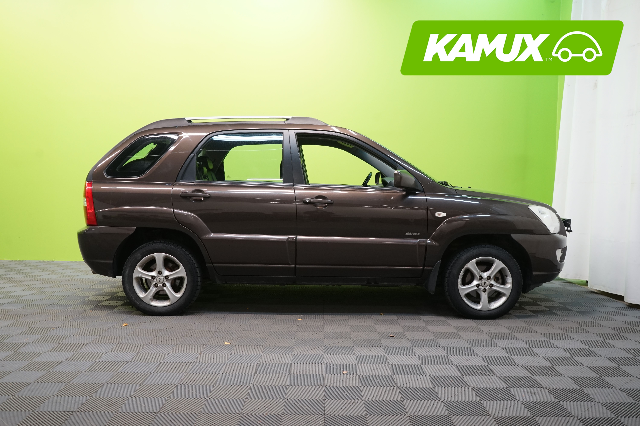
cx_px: 320
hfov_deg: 57.2
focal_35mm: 33
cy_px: 213
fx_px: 587
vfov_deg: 40.0
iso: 1000
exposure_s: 1/50
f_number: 5.6
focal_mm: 33
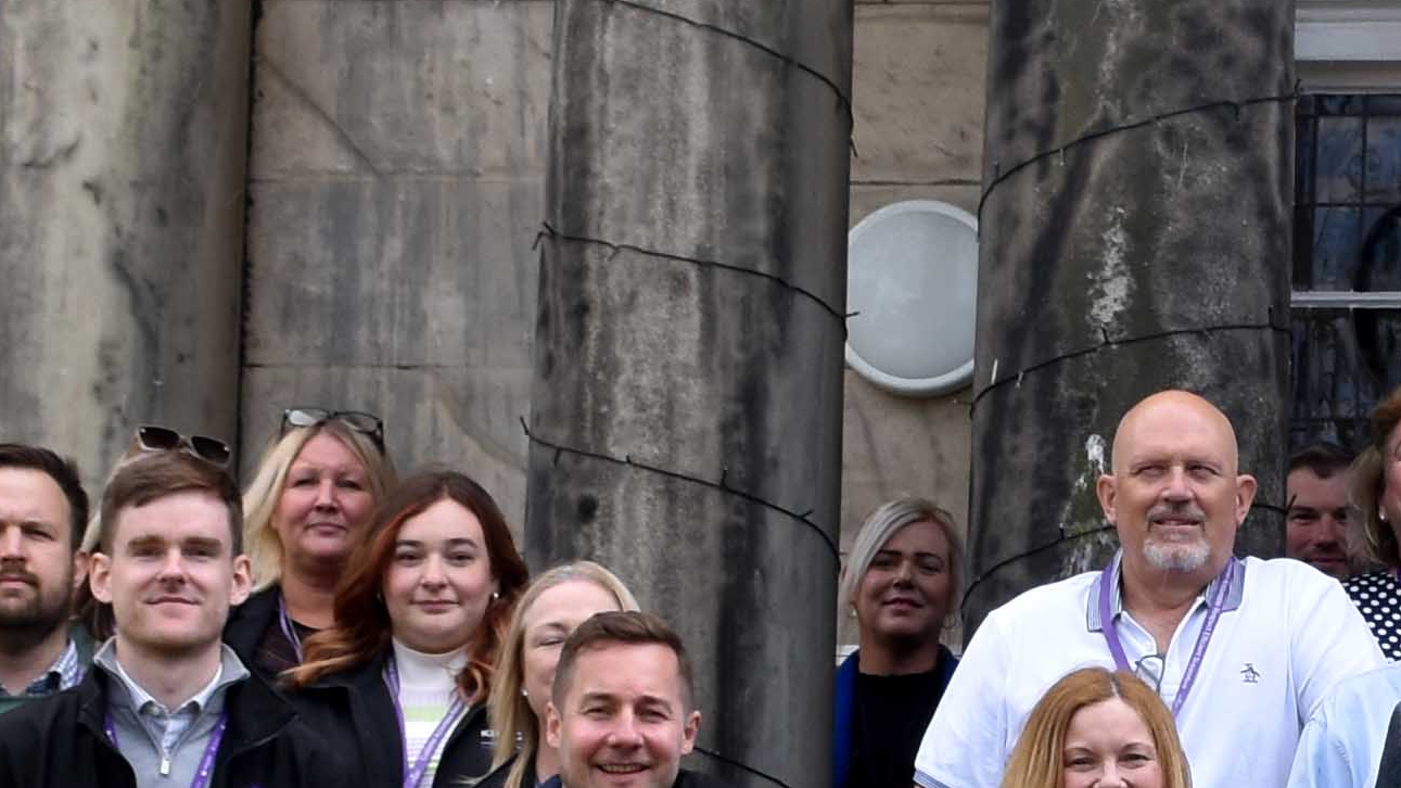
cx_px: 1857
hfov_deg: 9.7
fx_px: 8135
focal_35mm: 219
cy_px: 835
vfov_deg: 5.5
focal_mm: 30
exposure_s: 1/250
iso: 180
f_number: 8
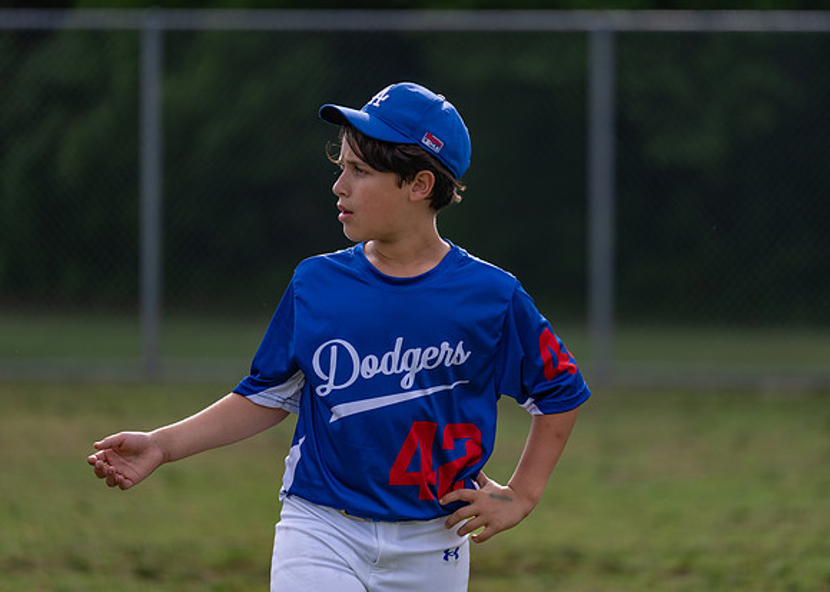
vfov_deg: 7.6
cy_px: 296
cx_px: 446
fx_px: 4463
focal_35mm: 189
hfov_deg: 10.6
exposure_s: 1/1600
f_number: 2.8
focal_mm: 178
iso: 100
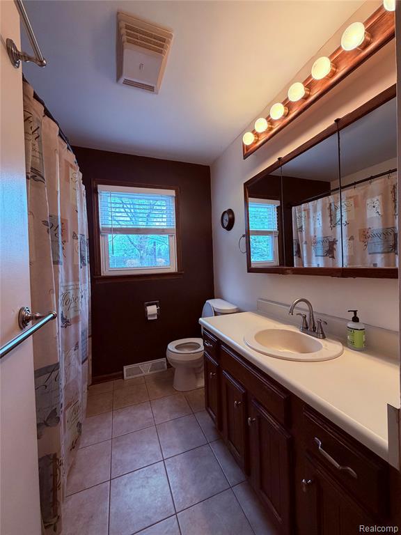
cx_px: 200
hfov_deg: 85.7
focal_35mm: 14
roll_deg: +0.9
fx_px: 216
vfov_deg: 102.1
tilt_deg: -1.7
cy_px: 268
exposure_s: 1/120
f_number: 2.2
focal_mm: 2.22
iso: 200
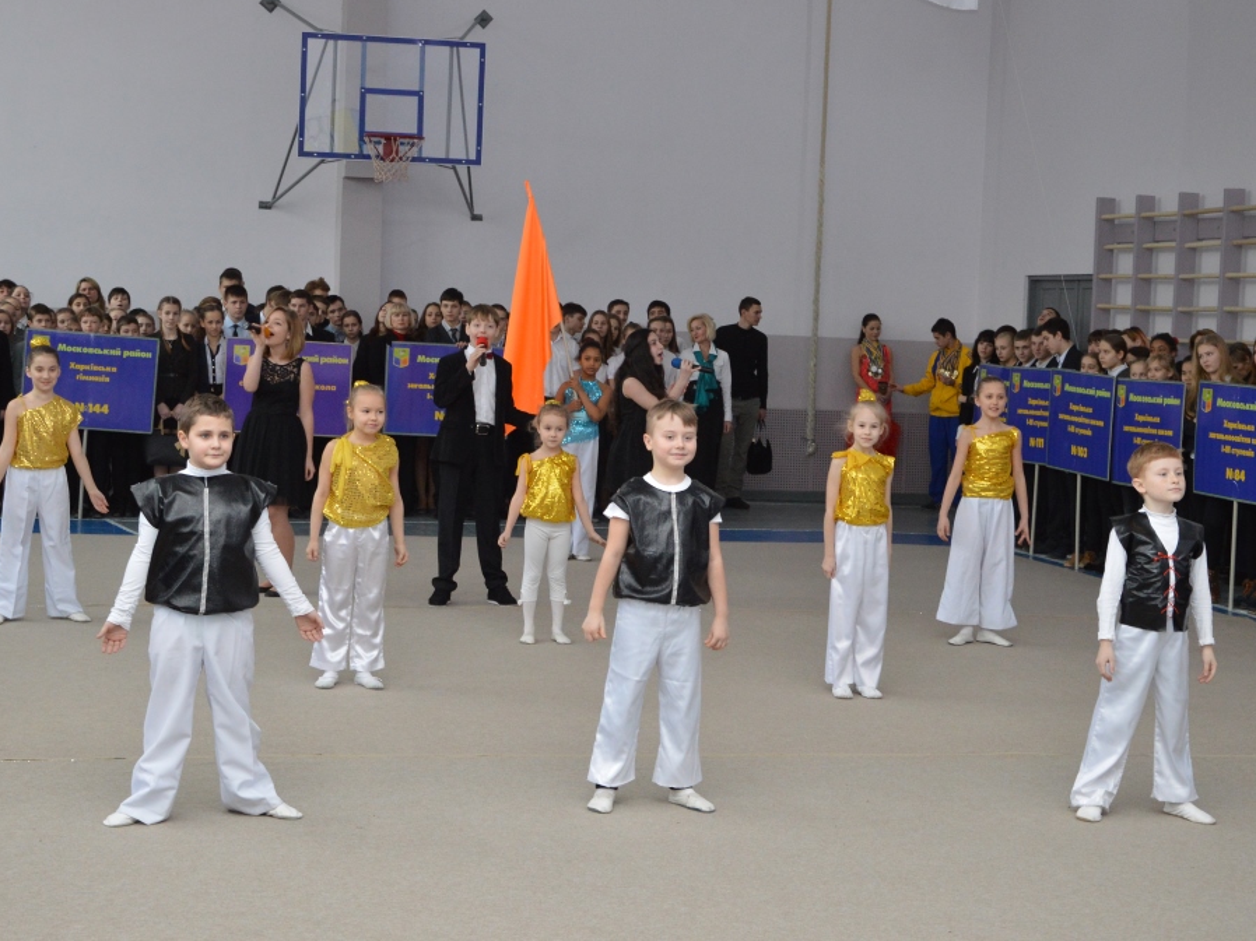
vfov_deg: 25.4
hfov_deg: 33.5
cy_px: 466
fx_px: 2088
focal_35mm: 58
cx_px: 593
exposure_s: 1/160
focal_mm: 35
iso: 1600
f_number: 6.3
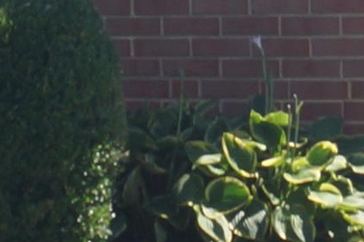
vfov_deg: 5.1
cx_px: 564
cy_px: -231
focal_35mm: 266
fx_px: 2685
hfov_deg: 7.6
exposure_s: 1/100
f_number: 11
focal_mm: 18
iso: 100
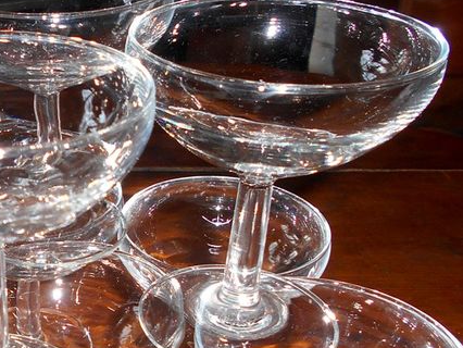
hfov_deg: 29.3
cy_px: 245
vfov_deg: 23.9
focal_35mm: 61
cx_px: -13
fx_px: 816
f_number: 3.2
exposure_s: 1/25
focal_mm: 4.6
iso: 80
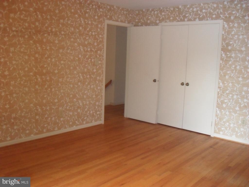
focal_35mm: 35
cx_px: 124
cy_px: 94
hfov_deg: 52.6
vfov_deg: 40.7
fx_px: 252
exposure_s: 1/45
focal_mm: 6.2
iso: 400
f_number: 2.8
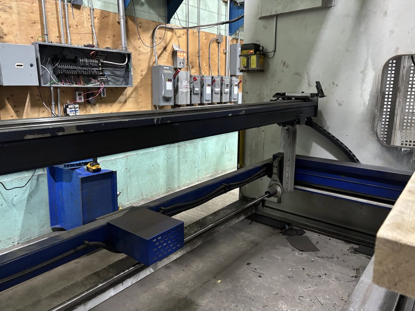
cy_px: 156
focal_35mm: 26
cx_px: 208
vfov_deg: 53.1
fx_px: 312
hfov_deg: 67.3
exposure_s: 1/30
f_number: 1.6
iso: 500
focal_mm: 6
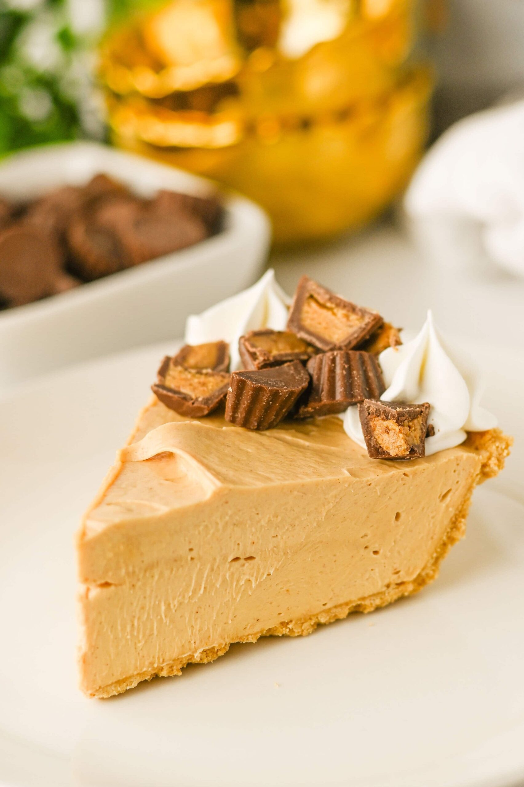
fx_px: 1093
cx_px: 262
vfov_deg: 39.6
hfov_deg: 27.0
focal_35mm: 50
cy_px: 394
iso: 160
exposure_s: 1/160
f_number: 3.5
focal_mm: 50
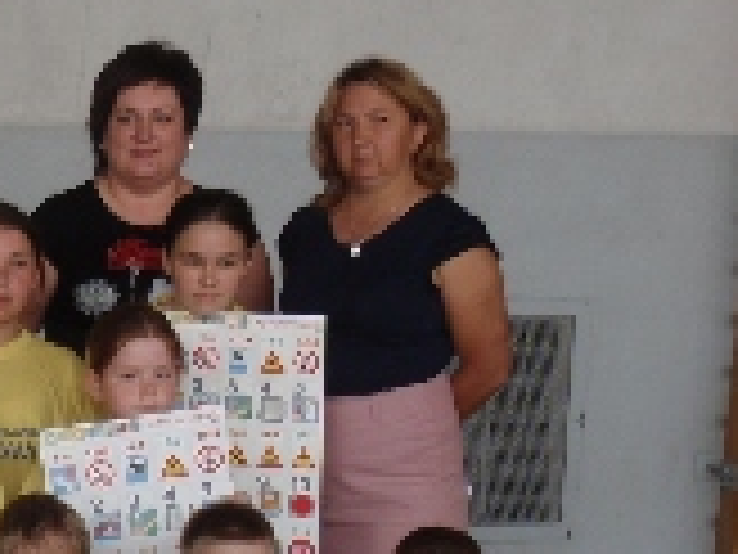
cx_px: -374
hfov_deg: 15.0
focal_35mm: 122
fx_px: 2601
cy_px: 705
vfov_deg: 11.8
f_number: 3.9
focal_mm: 7.25
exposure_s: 1/50
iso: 64
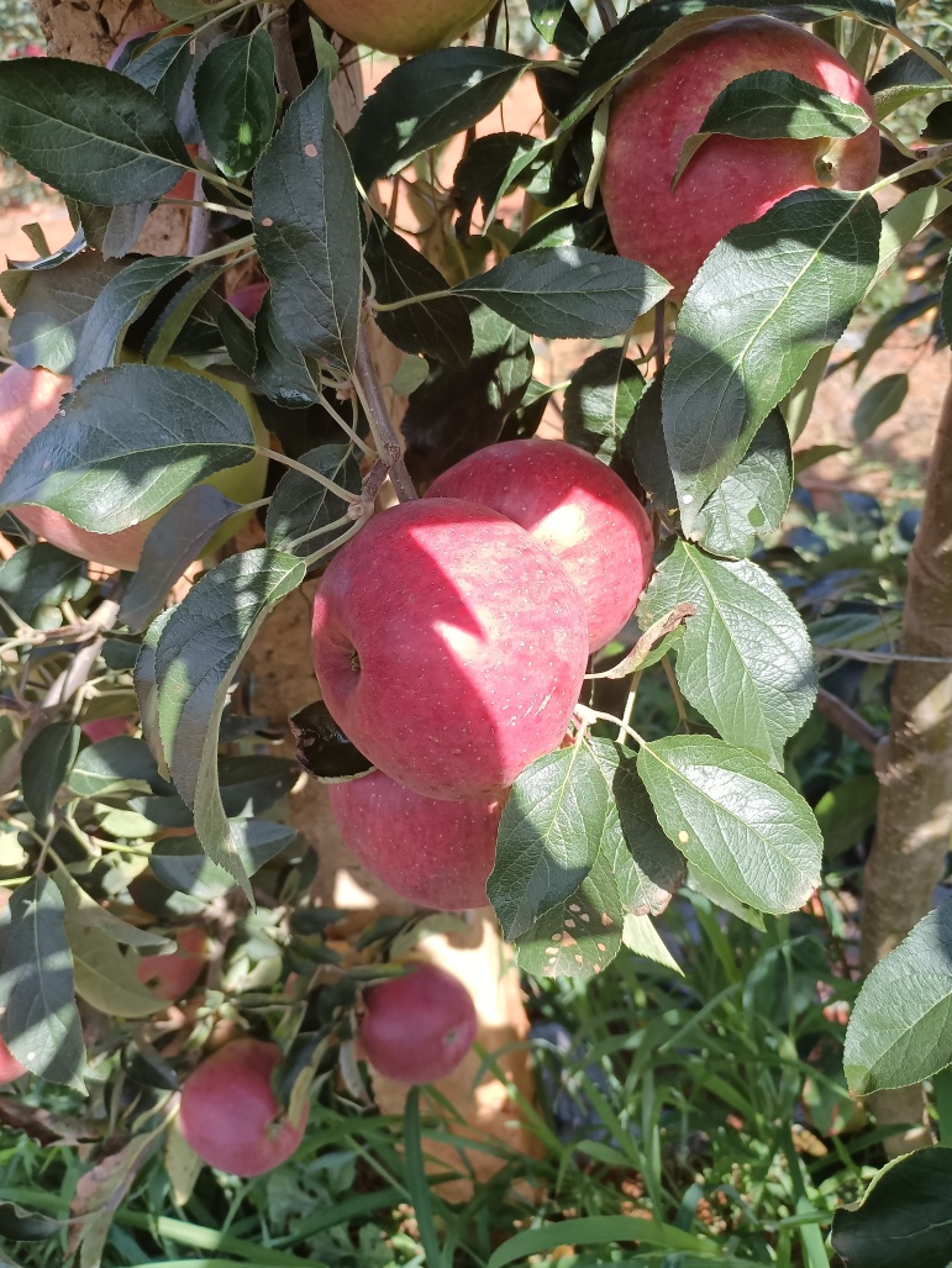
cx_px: 478
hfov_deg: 51.4
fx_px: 989
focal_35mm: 27
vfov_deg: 65.3
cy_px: 629
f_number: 1.8
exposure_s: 1/900
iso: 627
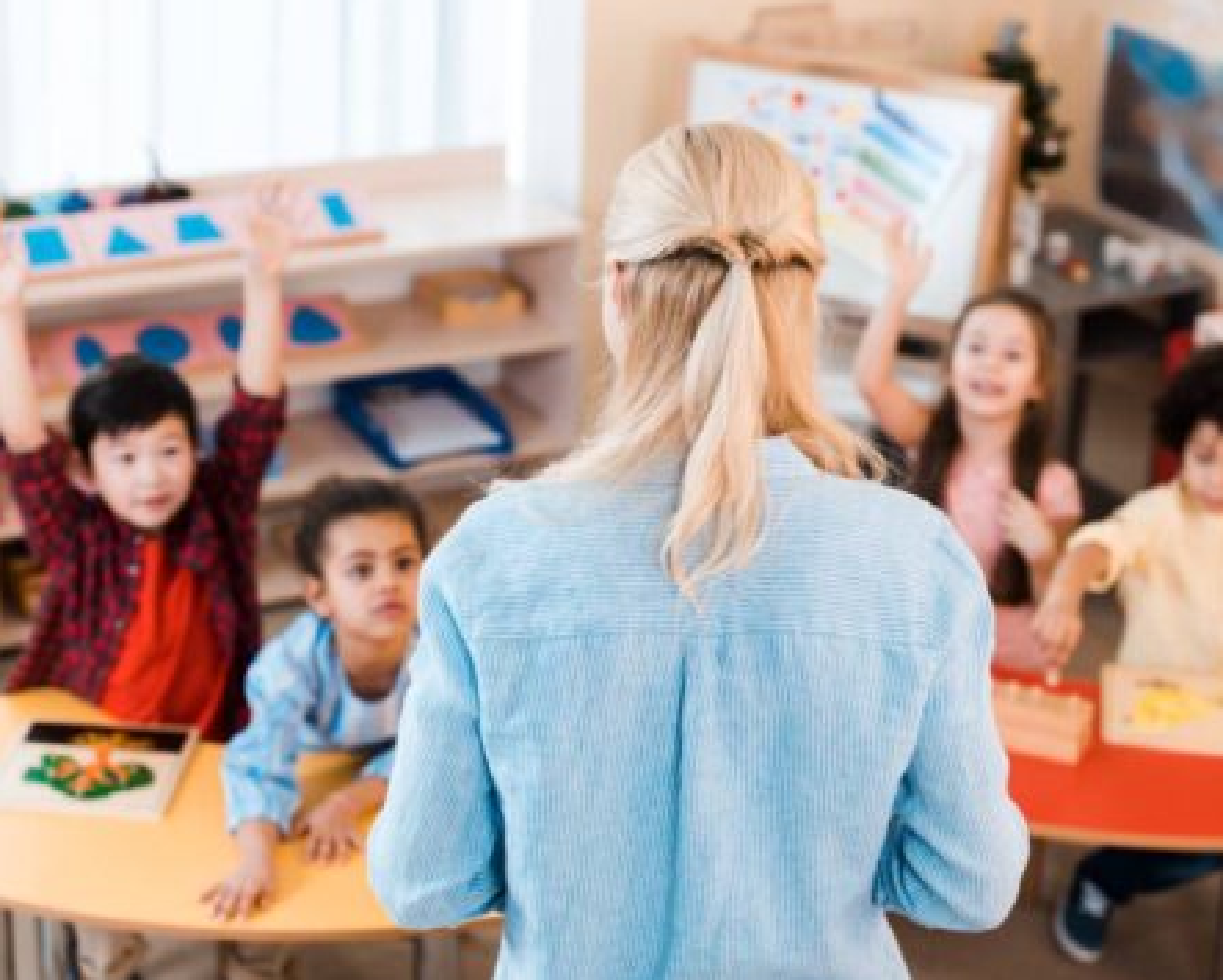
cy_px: 491
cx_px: 654
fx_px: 2898
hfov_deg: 23.8
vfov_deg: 19.2
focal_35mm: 80
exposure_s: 1/200
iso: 160
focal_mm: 70
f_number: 3.5
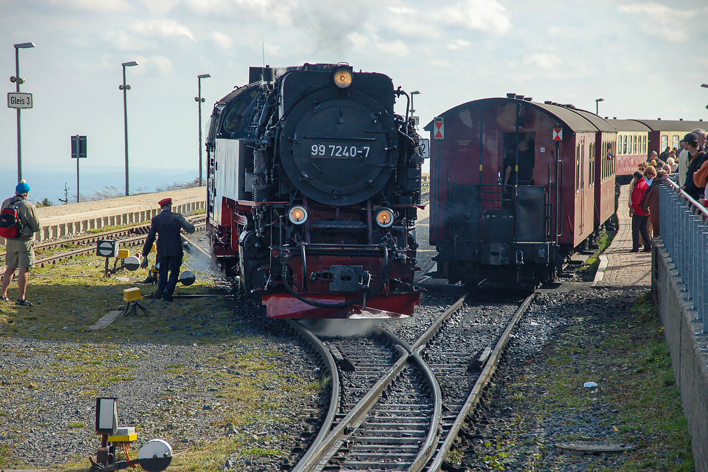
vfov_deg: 10.2
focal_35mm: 135
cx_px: 354
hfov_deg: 15.2
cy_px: 236
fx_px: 2655
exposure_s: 1/500
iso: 200
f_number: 5.6
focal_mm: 90
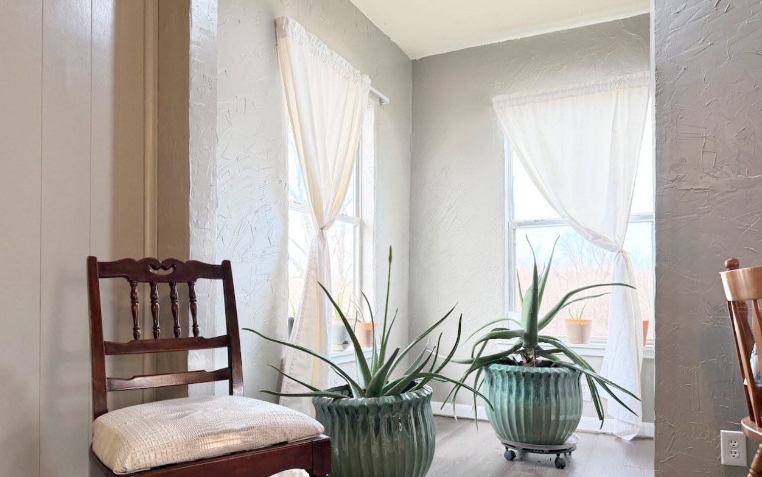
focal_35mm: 26
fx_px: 540
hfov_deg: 70.4
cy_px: 255
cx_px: 383
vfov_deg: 47.6
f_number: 1.78
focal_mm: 6.76
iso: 250
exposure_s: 1/120
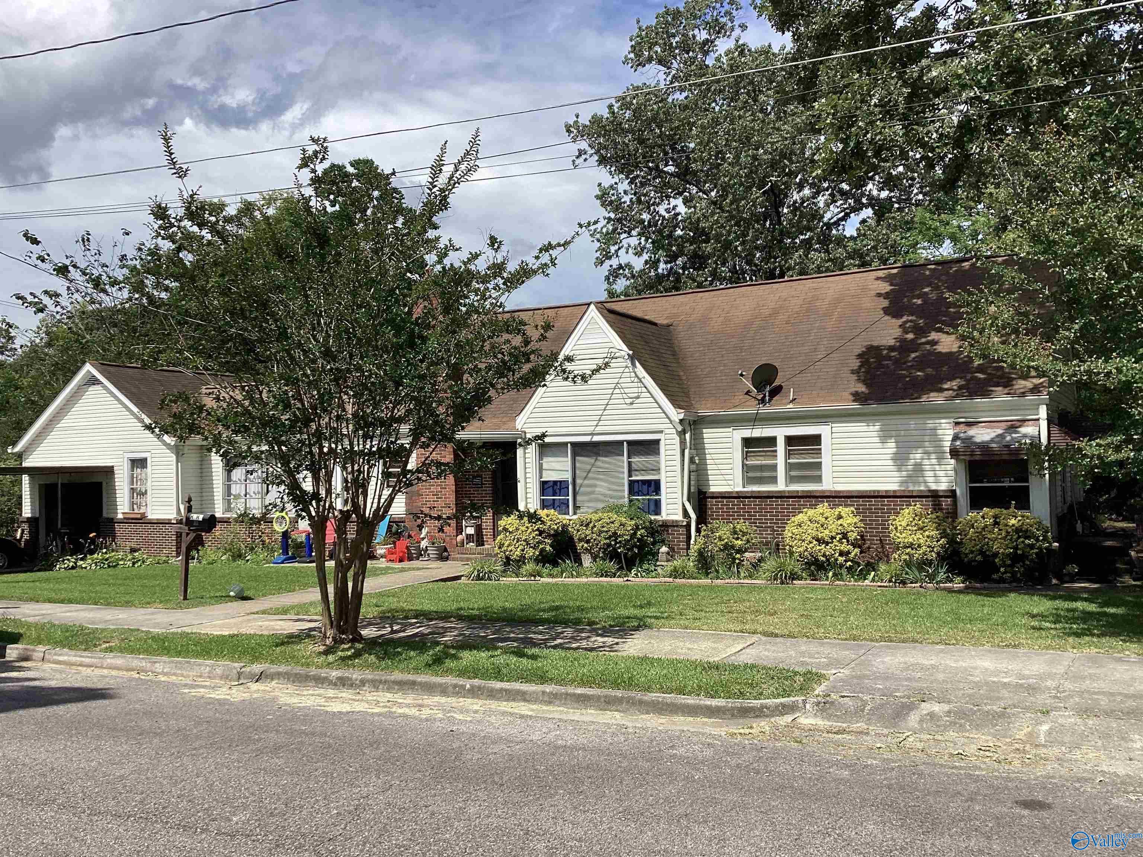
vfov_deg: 45.4
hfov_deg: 58.4
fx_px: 1024
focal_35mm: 31
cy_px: 428
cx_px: 572
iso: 25
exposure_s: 1/1567
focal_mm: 3.3
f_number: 2.4
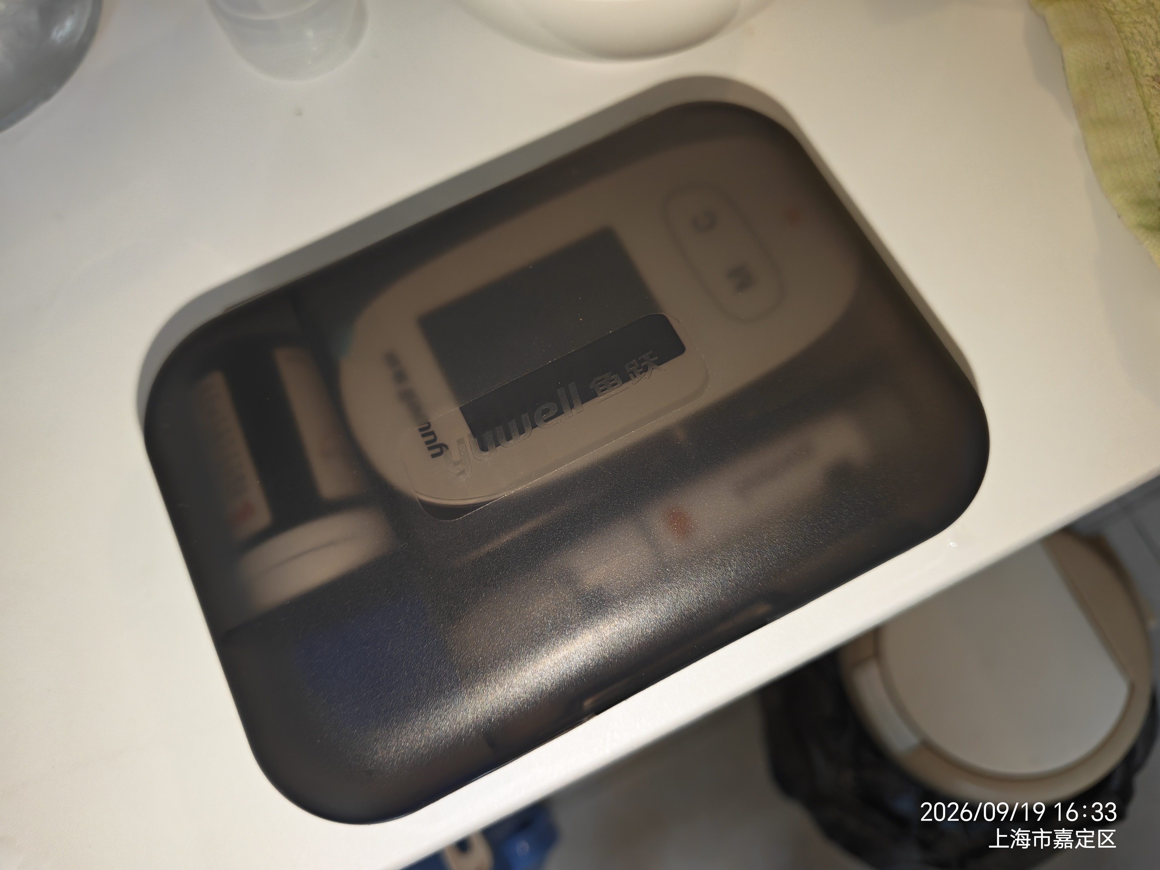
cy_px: 435
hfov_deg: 71.6
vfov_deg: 56.8
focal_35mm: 24
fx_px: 804
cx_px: 580
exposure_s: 1/33
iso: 1000
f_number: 1.9
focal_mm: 6.12
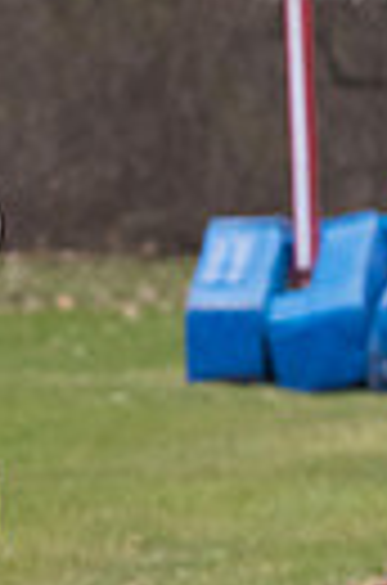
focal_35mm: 884
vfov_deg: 2.3
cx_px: -133
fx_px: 14330
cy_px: 356
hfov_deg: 1.5
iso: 2000
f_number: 4.5
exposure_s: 1/2000
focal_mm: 170
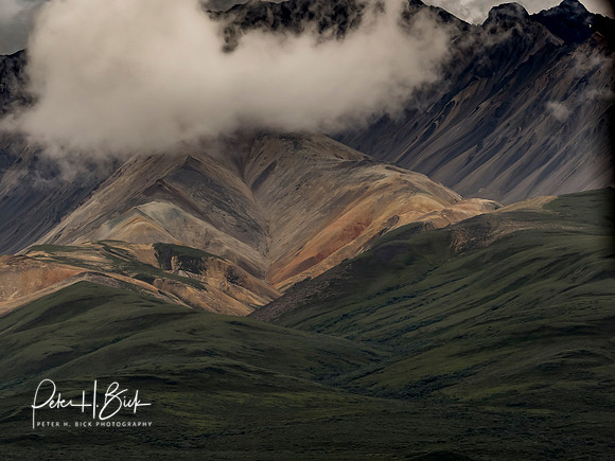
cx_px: 308
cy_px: 230
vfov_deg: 6.5
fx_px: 4086
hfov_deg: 8.6
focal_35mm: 230
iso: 640
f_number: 6.3
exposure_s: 1/1000
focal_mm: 115
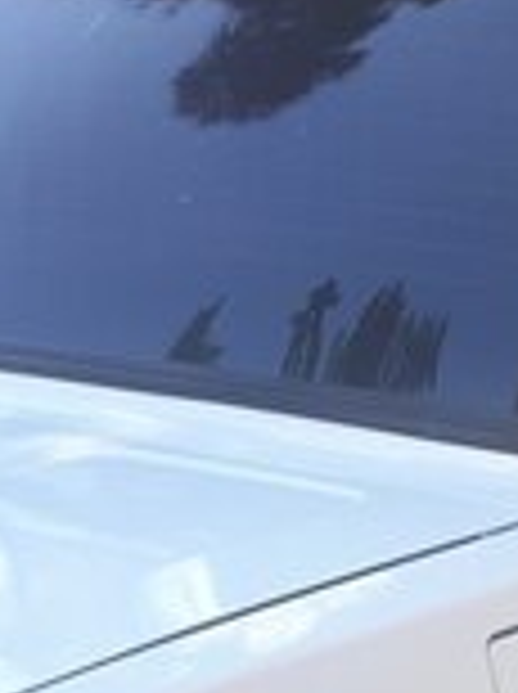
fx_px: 1741
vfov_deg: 21.1
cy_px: 814
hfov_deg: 15.4
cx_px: 820
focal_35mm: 87
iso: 40
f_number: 1.9
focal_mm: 3.6
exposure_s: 1/164
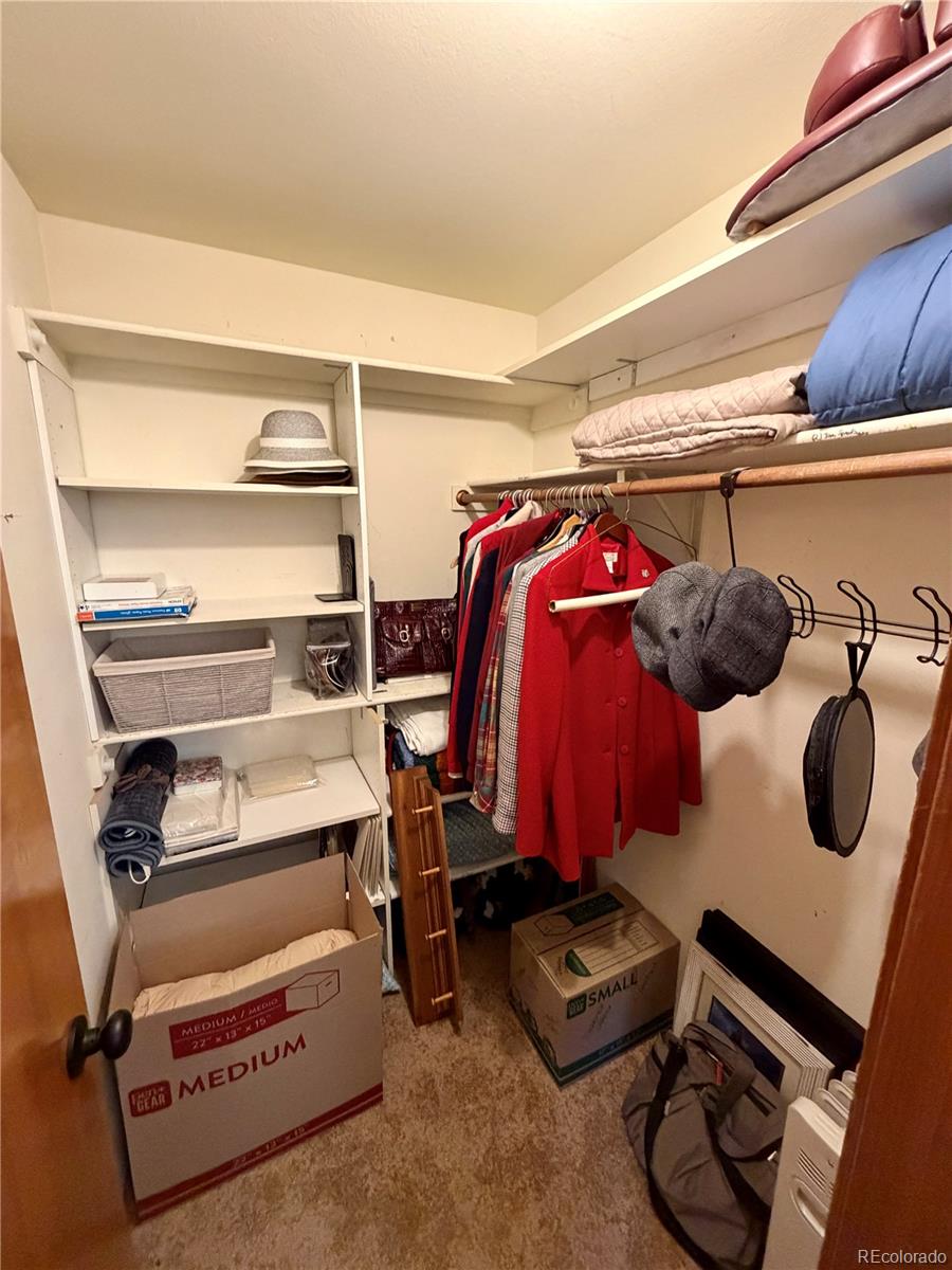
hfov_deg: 85.7
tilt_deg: -10.8
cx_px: 476
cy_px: 635
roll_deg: +0.5
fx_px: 513
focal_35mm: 14
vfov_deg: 102.1
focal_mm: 2.22
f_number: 2.2
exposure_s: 1/60
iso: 640
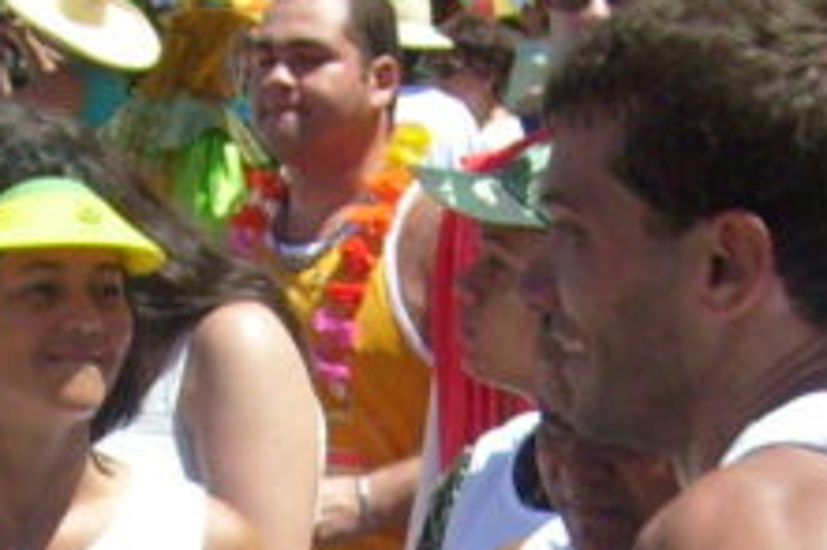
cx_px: 191
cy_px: 935
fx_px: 3879
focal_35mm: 169
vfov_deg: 7.9
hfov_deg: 12.1
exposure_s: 1/250
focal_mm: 5.8
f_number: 7.1
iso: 80
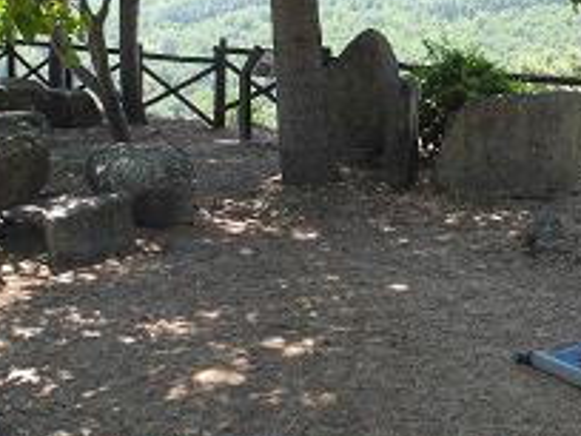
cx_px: 487
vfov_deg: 26.1
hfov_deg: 33.6
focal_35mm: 55
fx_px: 923
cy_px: 85
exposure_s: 1/200
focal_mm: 6
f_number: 2.8
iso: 100
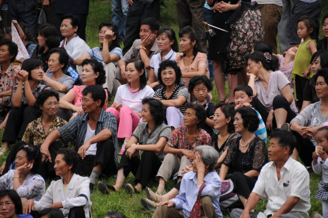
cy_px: 109
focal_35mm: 278
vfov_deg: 4.9
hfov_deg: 7.4
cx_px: 164
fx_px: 2525
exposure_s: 1/160
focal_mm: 185
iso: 200
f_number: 6.3
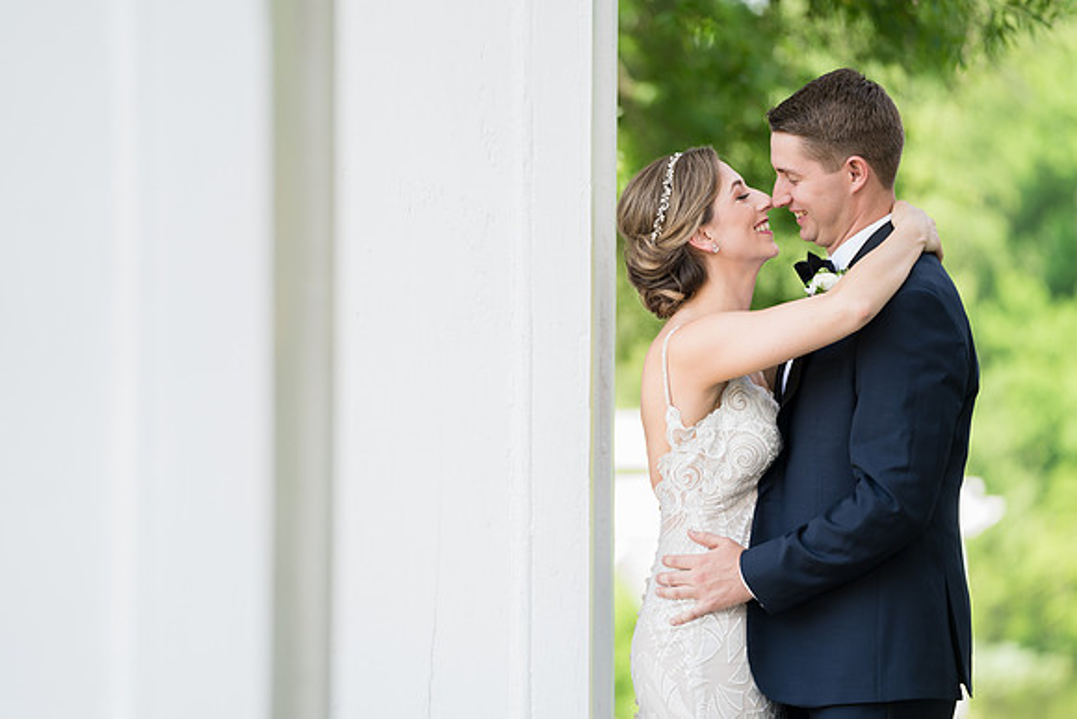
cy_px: 360
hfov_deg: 12.1
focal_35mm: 169
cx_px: 538
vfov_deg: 8.1
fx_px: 5065
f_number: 2.8
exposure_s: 1/200
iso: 100
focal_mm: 164
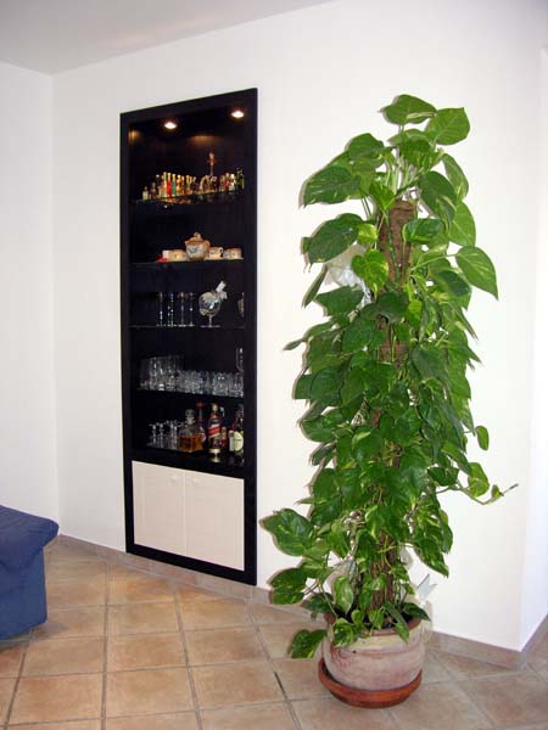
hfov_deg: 40.7
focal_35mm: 35
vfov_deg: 52.6
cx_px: 274
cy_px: 365
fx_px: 739
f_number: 2.8
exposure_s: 1/60.1
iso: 200
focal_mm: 8.9
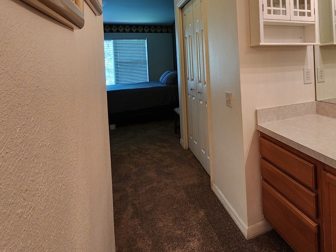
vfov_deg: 56.1
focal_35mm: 23
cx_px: 243
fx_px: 223
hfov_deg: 70.0
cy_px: 64
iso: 125
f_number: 2.2
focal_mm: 2.2
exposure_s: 1/60
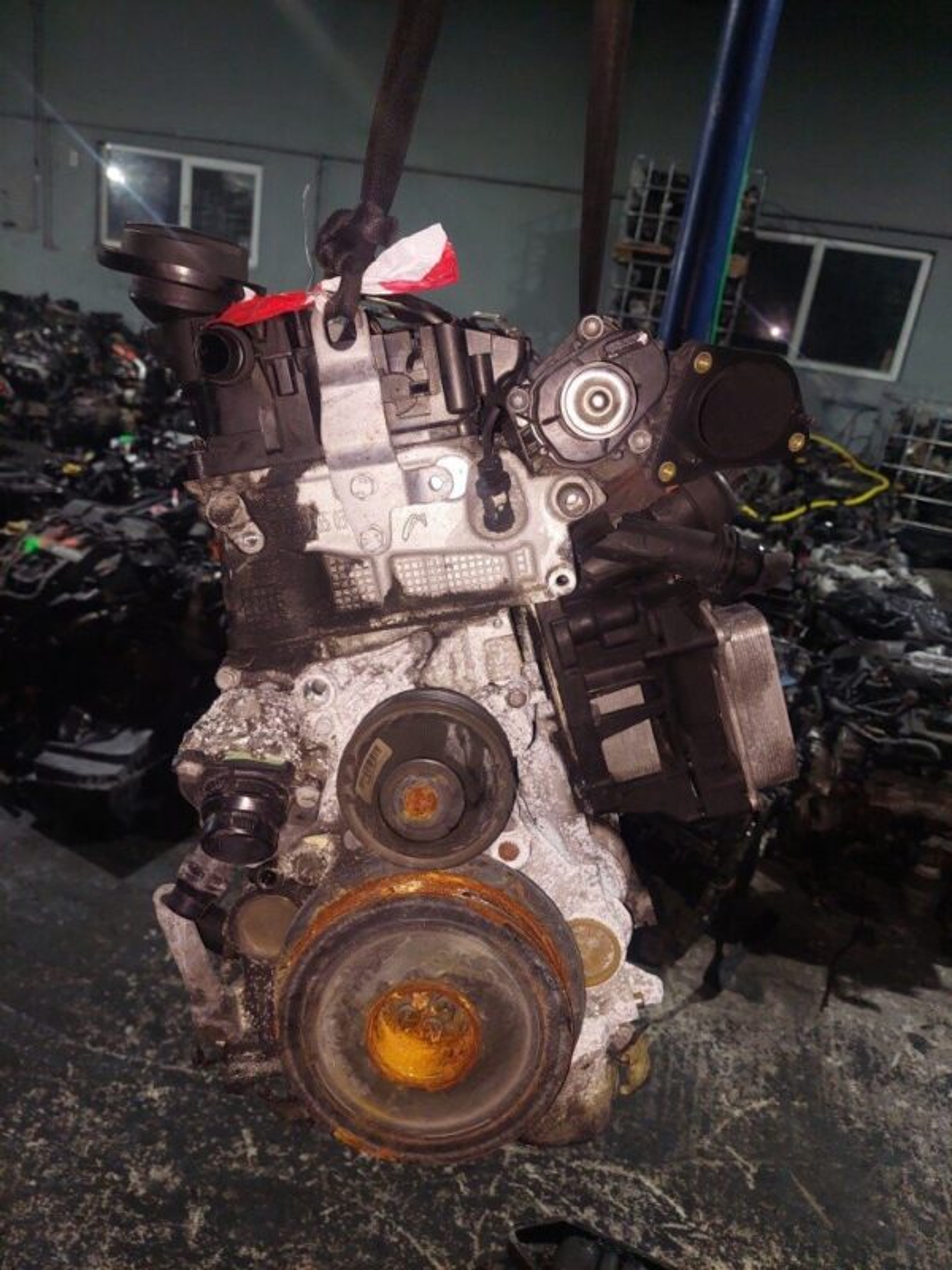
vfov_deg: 69.4
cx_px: 476
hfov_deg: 54.9
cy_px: 635
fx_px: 917
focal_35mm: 25
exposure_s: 1/50
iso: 200
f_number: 1.8
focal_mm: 5.23
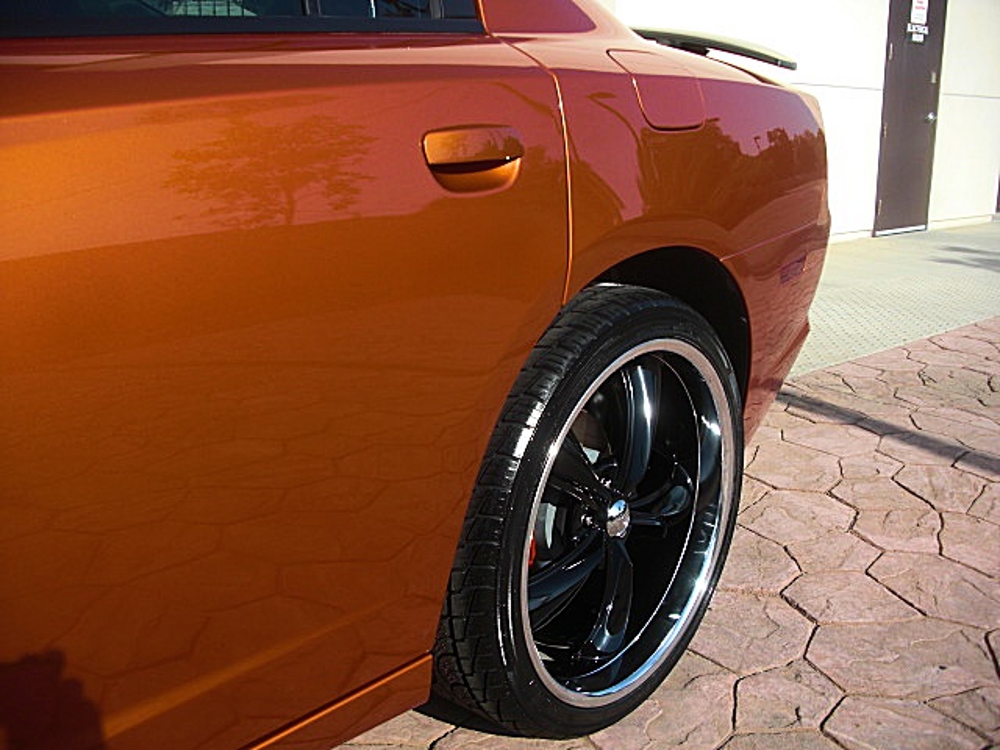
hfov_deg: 51.4
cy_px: 375
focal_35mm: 36
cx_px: 500
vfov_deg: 39.7
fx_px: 1040
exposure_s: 1/800
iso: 50
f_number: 2.8
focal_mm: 6.3
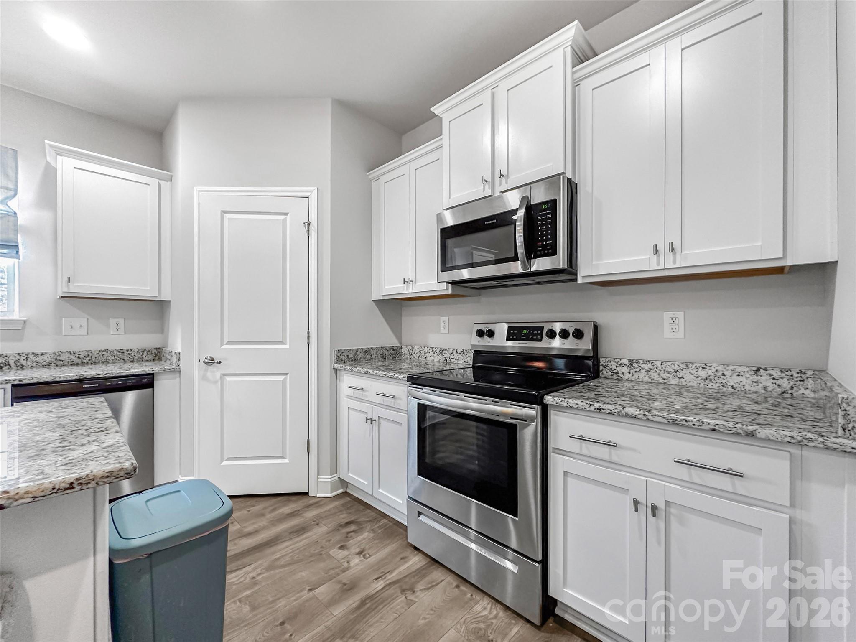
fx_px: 346
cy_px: 321
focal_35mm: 14
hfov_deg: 102.1
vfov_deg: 85.7
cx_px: 428
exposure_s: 1/60
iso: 250
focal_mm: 2.22
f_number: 2.2
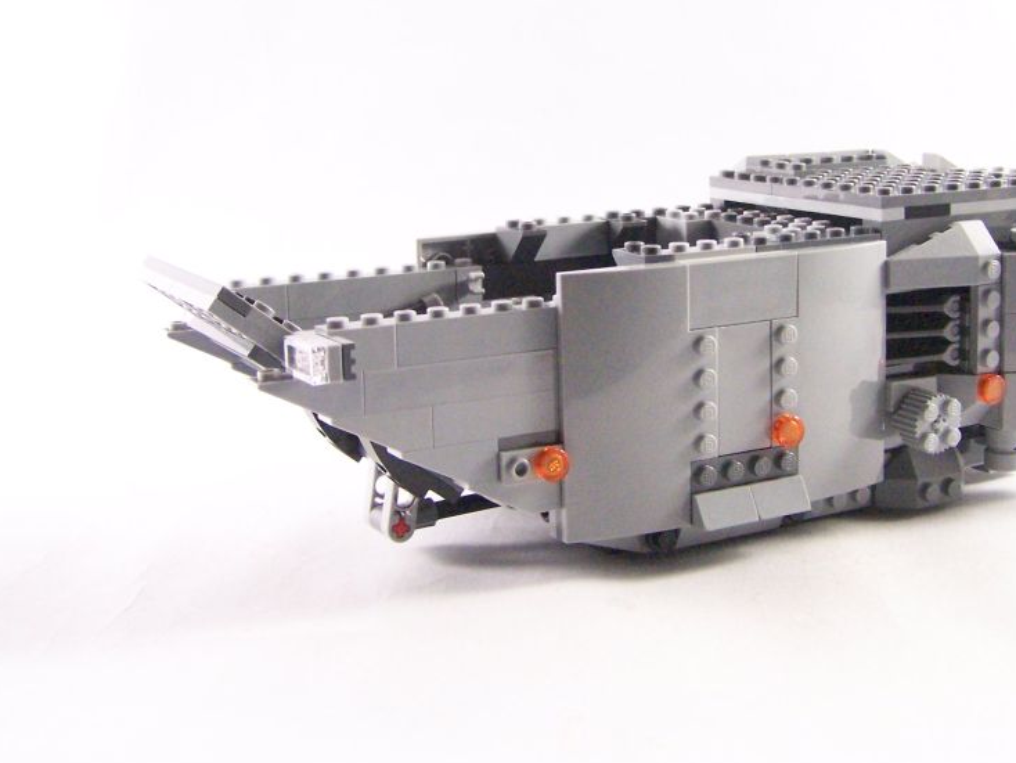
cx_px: 634
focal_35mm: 53
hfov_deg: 36.0
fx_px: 1556
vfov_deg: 27.4
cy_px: 263
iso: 400
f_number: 3.2
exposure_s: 1/60
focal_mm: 6.3
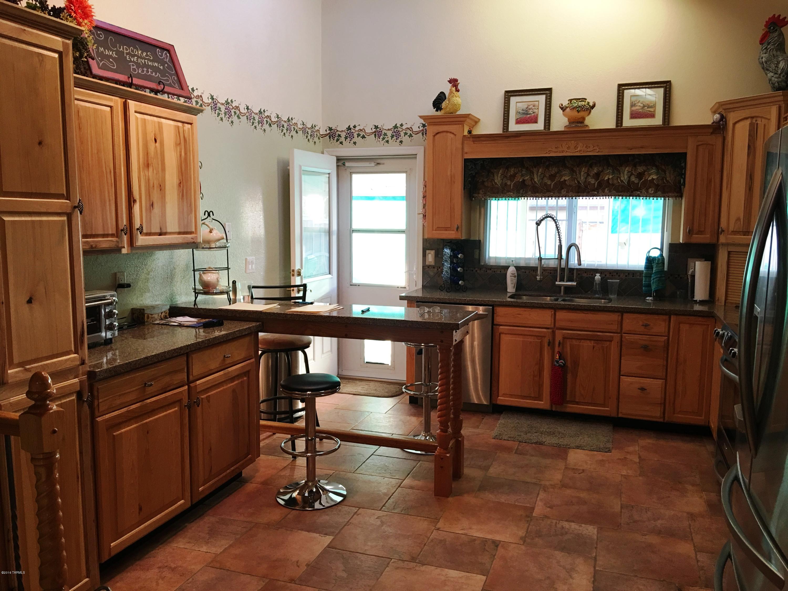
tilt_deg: -6.5
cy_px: 296
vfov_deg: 48.2
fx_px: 660
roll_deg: -0.8
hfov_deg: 61.7
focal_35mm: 29
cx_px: 394
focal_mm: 4.15
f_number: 2.2
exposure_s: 1/15
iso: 40
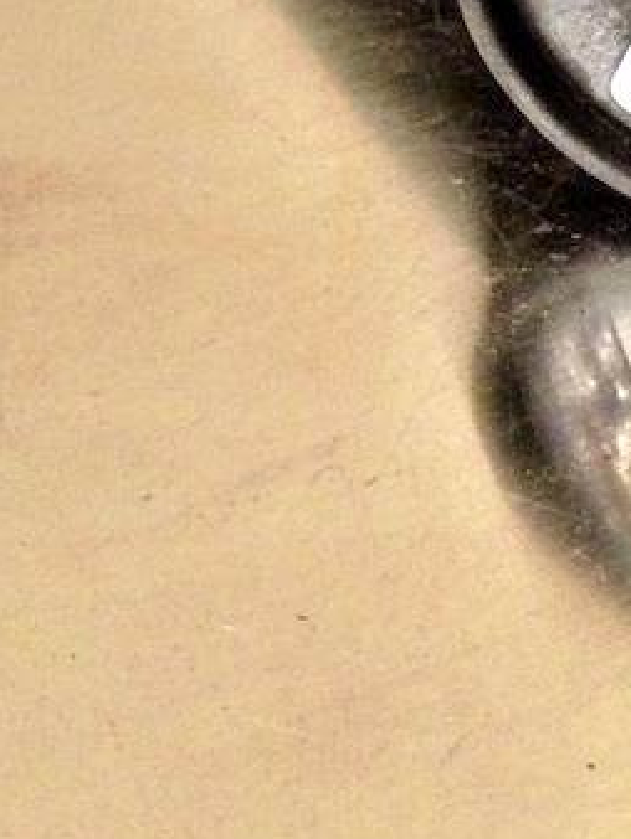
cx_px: 869
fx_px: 2573
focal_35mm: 106
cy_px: -246
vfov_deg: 17.4
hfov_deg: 13.4
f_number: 2.4
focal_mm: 4.28
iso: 800
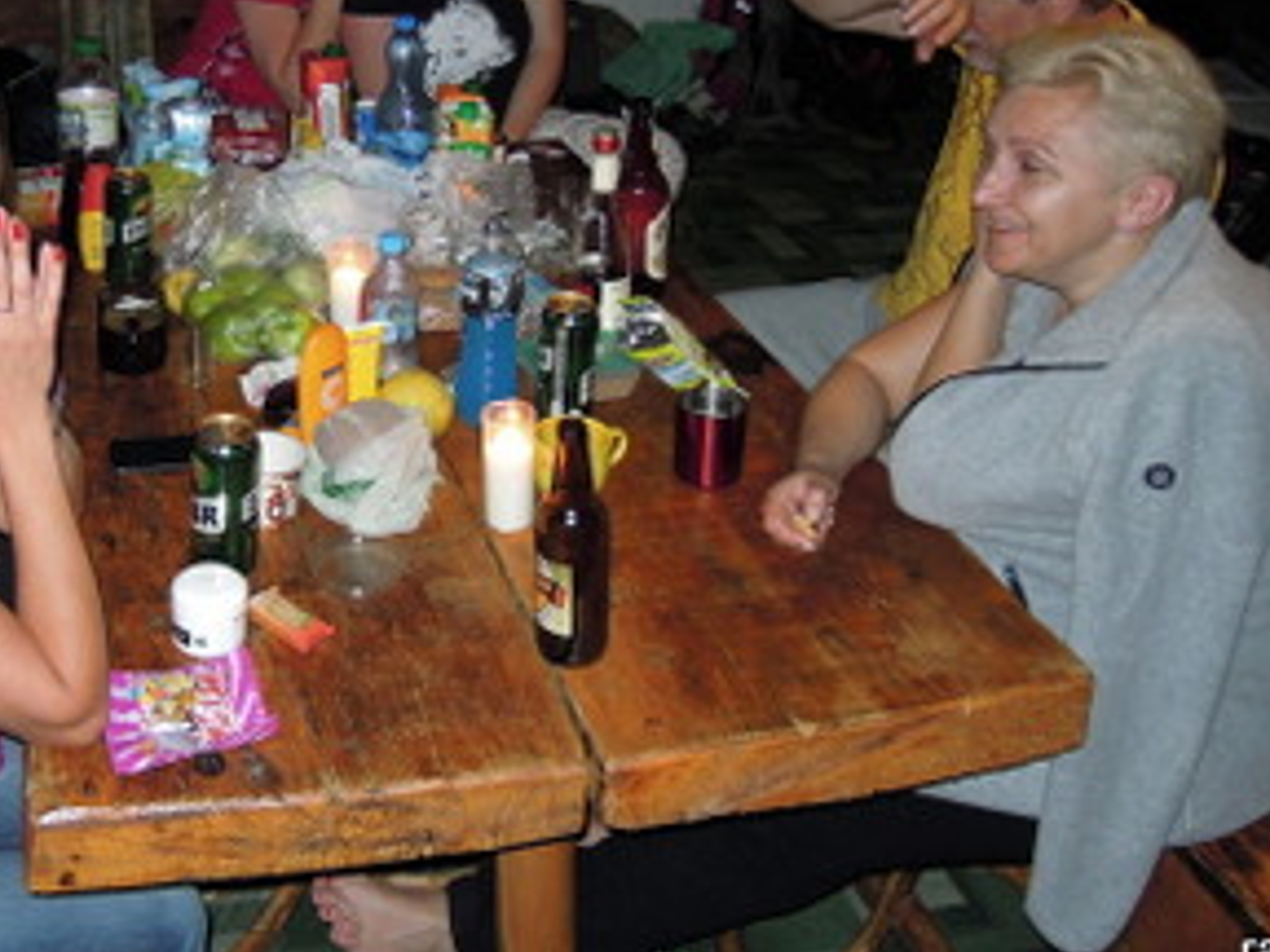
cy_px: 242
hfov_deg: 45.2
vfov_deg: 35.2
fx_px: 1468
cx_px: 322
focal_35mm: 40
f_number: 2
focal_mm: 4.3
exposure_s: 1/30
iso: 200
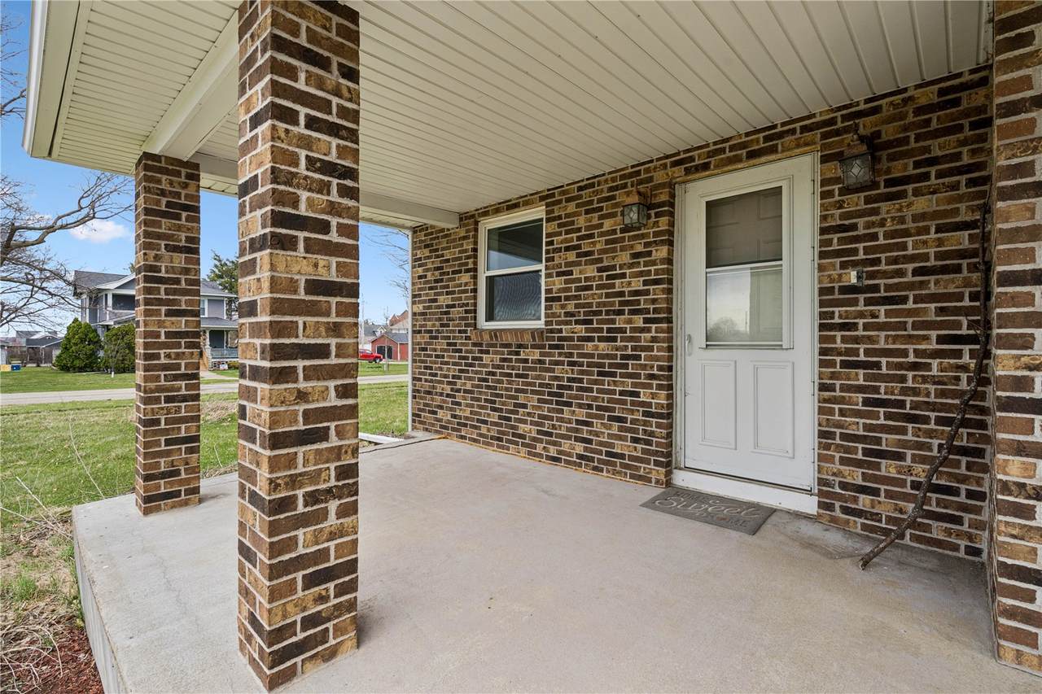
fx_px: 463
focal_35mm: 16
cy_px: 347
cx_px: 521
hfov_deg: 96.7
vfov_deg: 73.7
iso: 400
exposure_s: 1/125
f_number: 9
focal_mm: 16
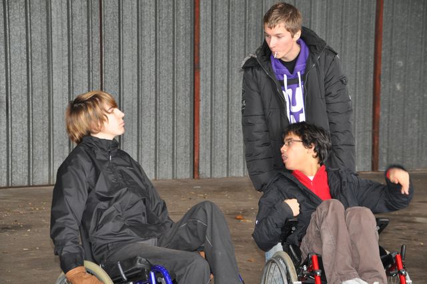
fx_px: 1279
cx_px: 214
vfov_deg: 12.6
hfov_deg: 18.9
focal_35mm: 108
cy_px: 142
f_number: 5.3
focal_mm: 72
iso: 800
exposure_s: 1/60
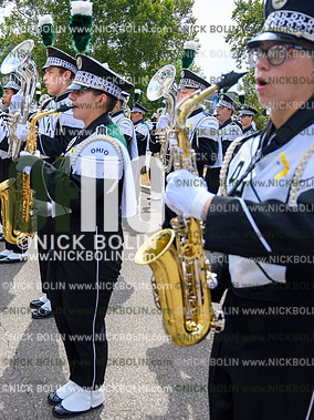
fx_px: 436
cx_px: 86
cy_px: 208
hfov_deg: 38.8
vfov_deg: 51.4
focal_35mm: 36
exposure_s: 1/800
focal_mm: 24.5
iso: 100
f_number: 4
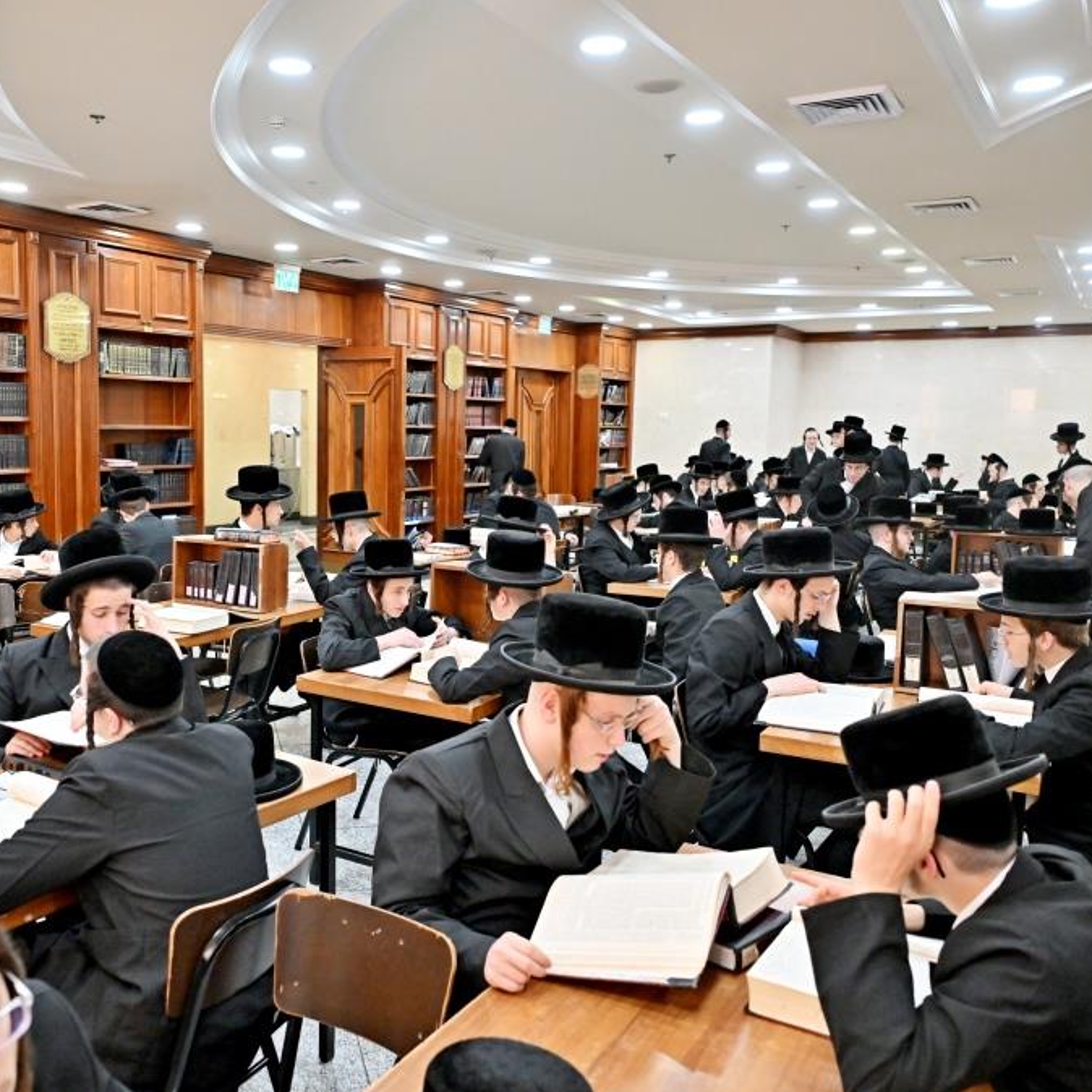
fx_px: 1106
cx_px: 429
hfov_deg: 52.1
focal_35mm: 31
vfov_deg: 52.5
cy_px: 552
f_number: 4
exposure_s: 1/250
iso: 1600
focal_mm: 24
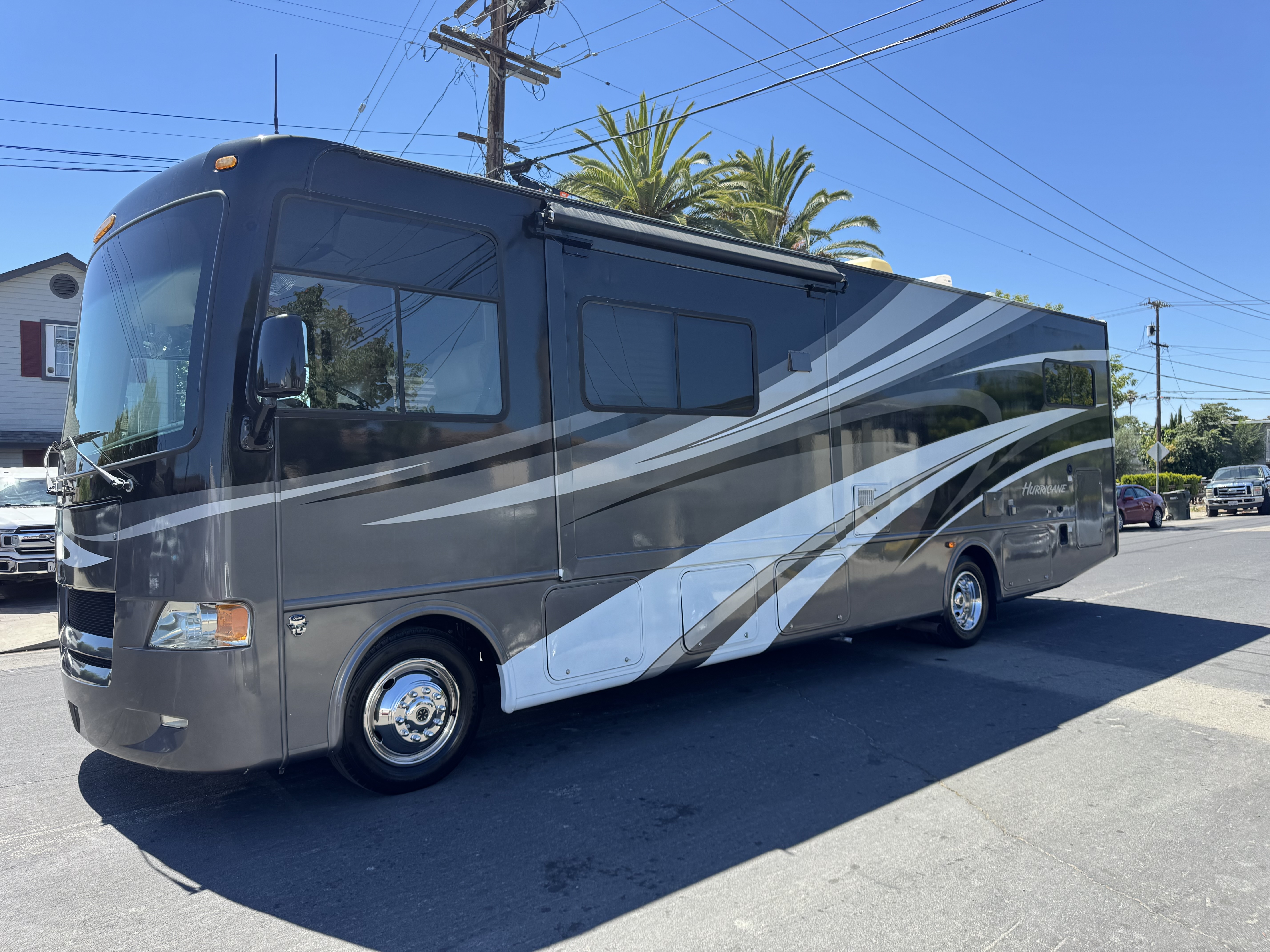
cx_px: 635
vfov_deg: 56.8
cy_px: 476
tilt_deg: +0.1
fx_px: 881
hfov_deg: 71.6
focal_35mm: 24
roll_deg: +0.4
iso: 80
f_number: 1.78
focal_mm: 6.76
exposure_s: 1/1818
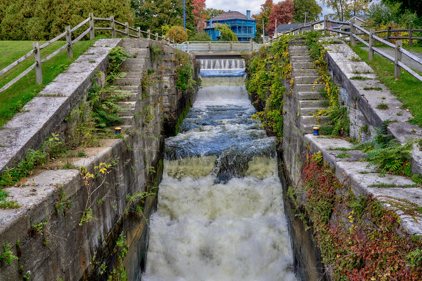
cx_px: 211
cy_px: 140
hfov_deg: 46.9
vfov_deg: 32.3
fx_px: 486
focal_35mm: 42
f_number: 14
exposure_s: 1/80
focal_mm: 41.5
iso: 250
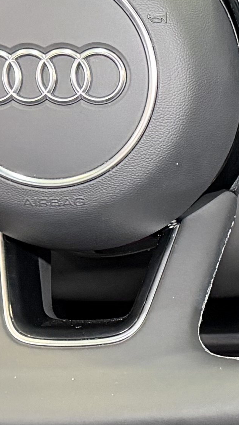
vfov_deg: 16.0
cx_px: 398
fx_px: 1510
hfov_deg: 8.8
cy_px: 299
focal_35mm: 134
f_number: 1.78
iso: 640
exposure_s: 1/50
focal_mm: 6.76
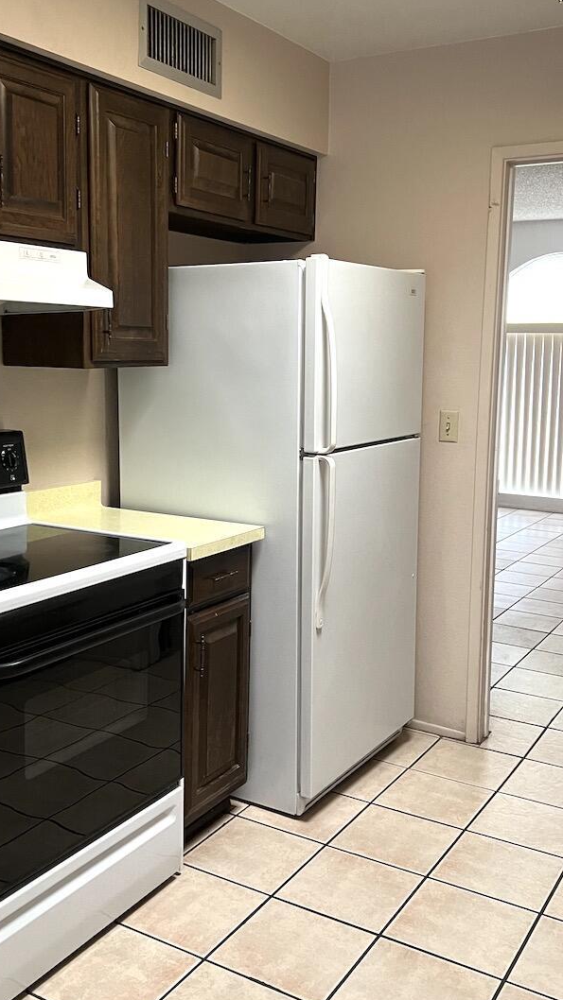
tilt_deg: -6.2
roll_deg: -1.3
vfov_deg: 55.2
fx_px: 956
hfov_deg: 32.8
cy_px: 466
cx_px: 253
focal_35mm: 36
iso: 320
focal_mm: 5.7
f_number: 1.5
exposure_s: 1/60
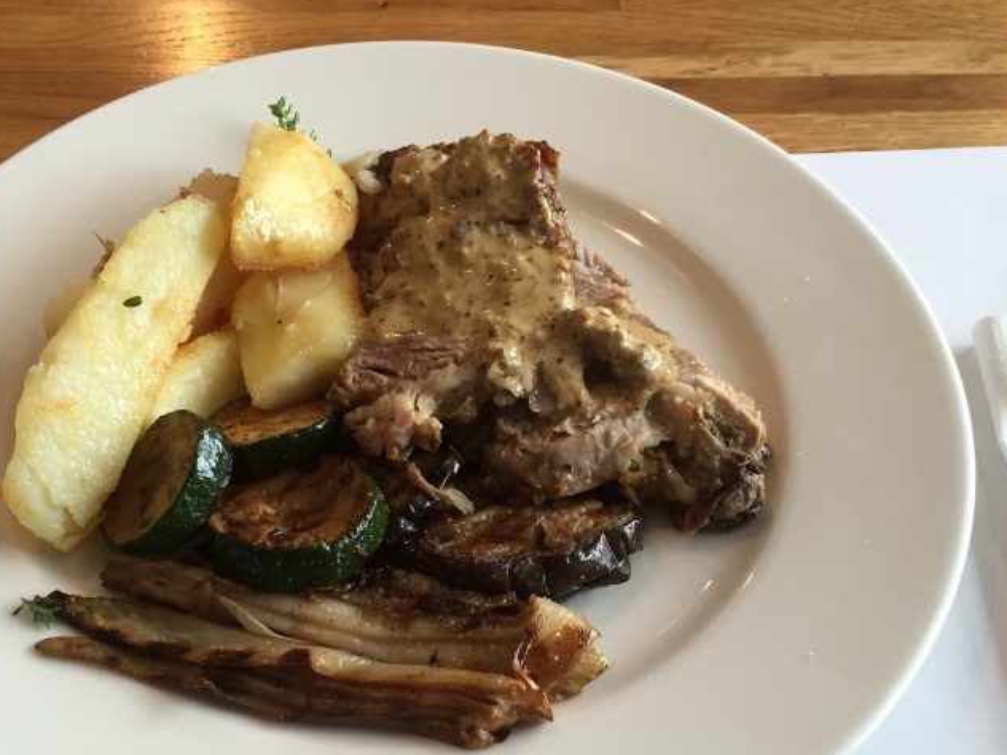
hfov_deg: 40.4
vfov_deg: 30.7
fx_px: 1367
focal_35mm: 47
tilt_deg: -52.0
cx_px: 491
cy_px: 502
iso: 40
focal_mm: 4.15
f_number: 2.2
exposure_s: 1/33
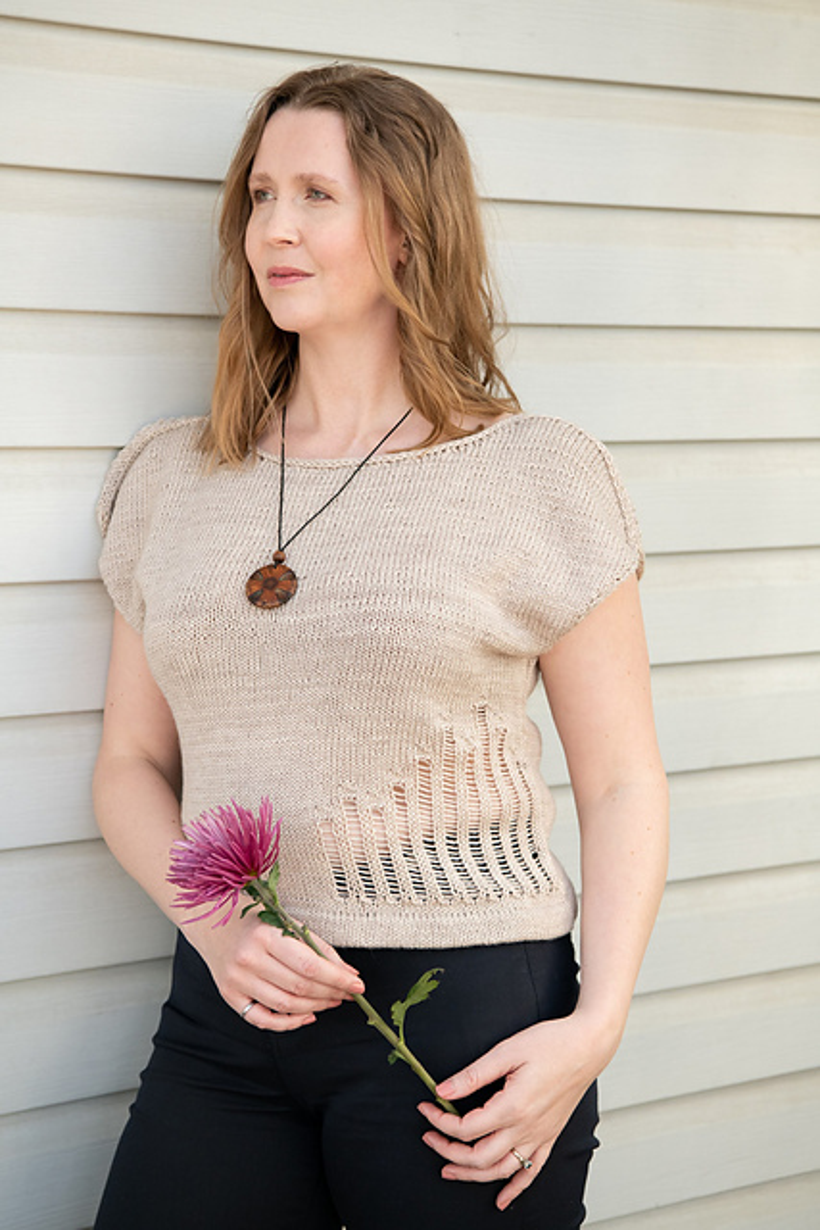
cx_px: 410
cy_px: 615
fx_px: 2219
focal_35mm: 65
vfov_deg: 31.0
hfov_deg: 20.9
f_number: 5
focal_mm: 65
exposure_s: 1/1000
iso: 640
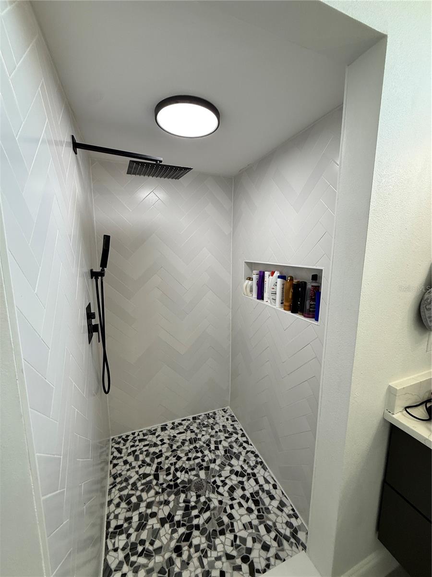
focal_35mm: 14
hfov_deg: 85.7
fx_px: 233
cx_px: 216
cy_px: 288
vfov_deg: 102.1
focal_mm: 2.22
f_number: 2.2
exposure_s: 1/120
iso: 64
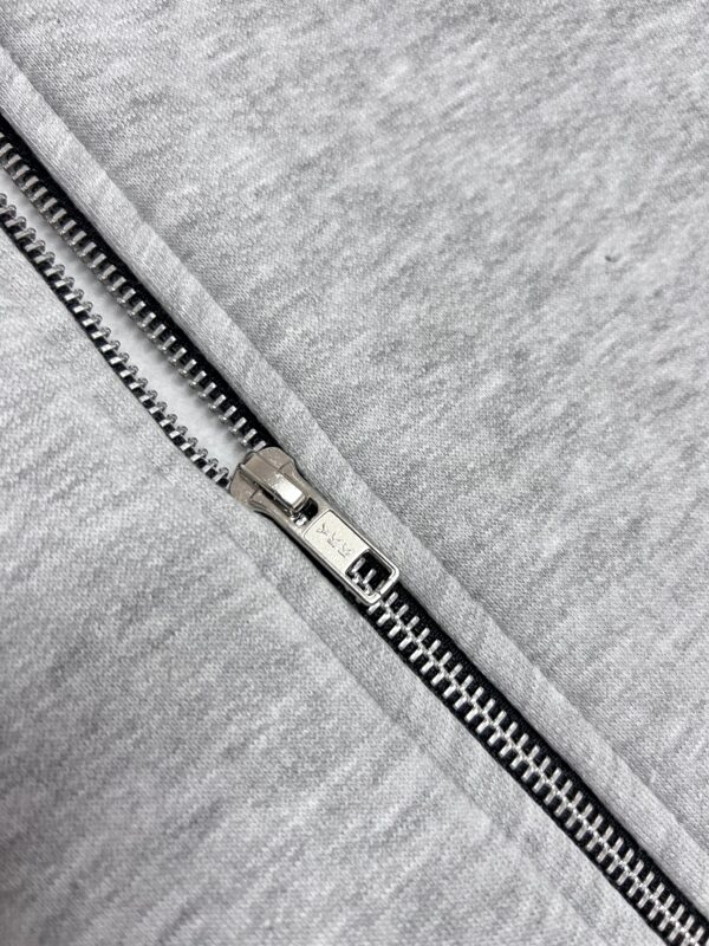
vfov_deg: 67.3
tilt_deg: -70.4
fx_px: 710
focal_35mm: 26
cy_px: 473
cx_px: 354
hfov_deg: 53.1
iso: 200
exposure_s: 1/50
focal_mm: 5.7
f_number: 1.5
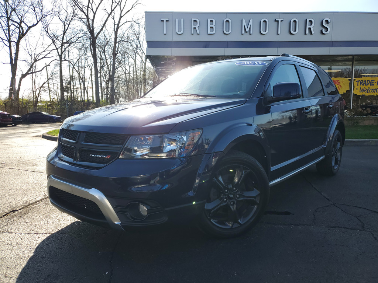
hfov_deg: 67.3
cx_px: 189
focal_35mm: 26
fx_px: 284
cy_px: 142
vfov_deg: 53.1
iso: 50
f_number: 1.5
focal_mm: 4.3
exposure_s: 1/1292
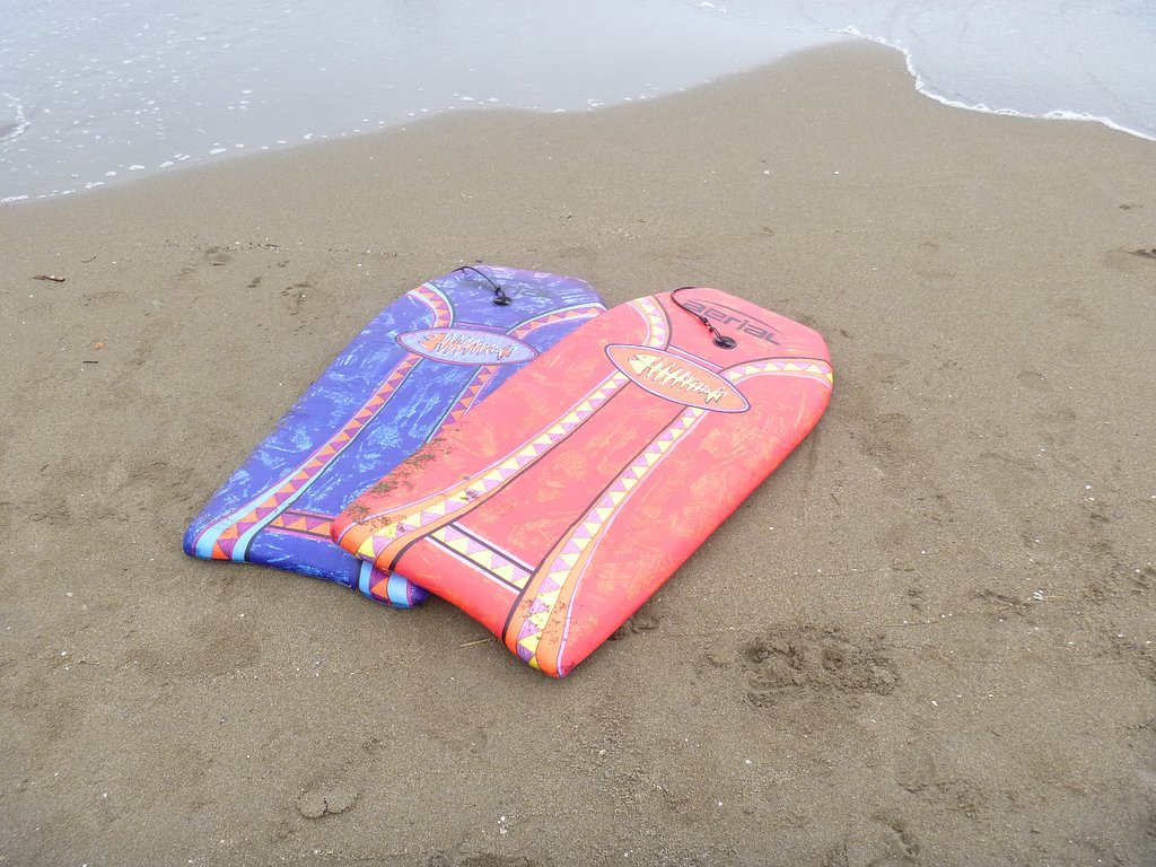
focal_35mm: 35
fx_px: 1169
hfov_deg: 52.6
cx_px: 578
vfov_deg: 40.7
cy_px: 434
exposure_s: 1/200
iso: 200
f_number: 3.5
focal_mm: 6.3
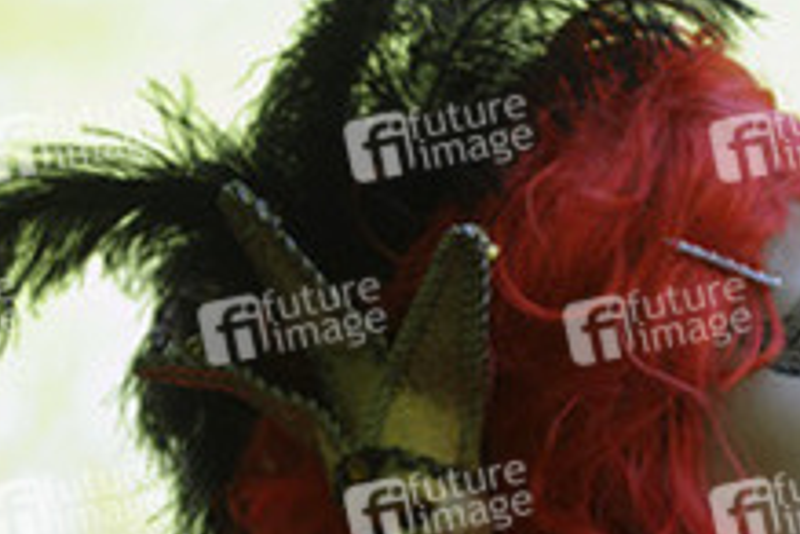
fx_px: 13710
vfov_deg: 2.2
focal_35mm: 617
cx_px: 705
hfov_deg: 3.3
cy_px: 413
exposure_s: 1/640
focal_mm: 300
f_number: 4.5
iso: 800
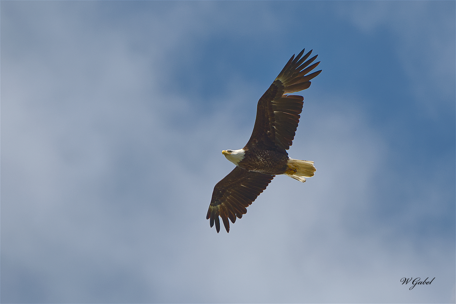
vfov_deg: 1.8
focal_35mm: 750
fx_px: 9495
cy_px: 152
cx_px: 228
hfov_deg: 2.8
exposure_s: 1/2000
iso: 280
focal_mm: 500
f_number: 7.1
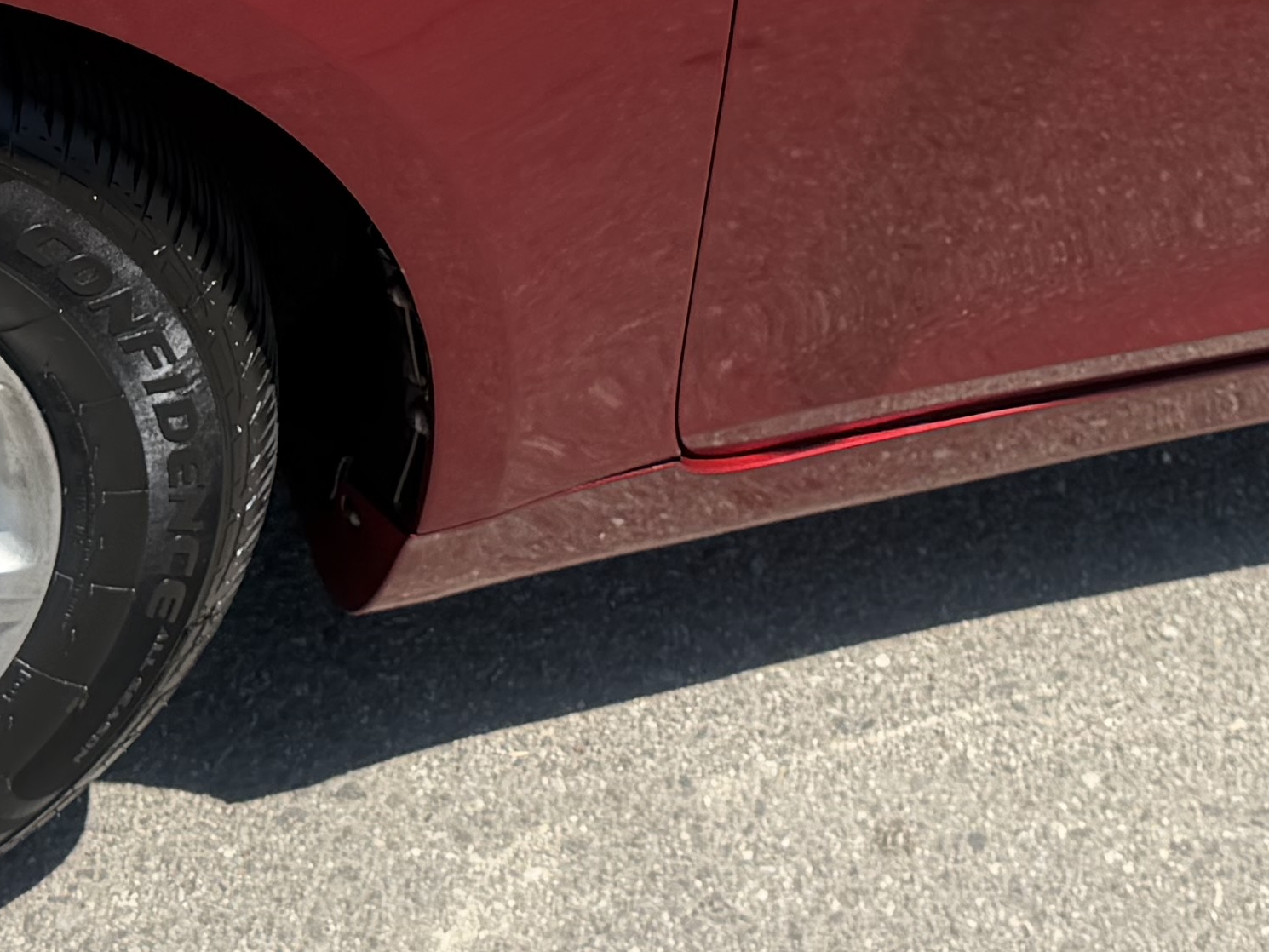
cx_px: 694
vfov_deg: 15.2
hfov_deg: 21.3
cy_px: -350
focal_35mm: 92
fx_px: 3373
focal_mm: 6.76
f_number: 1.78
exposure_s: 1/2611
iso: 80
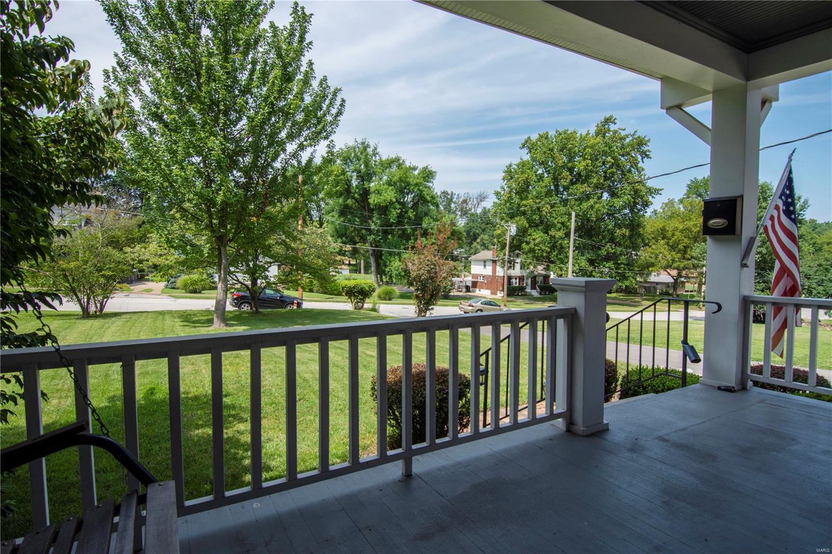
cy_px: 277
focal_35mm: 18
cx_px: 416
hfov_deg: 90.0
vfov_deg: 67.4
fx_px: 416
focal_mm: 12
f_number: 8
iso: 220
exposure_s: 1/500
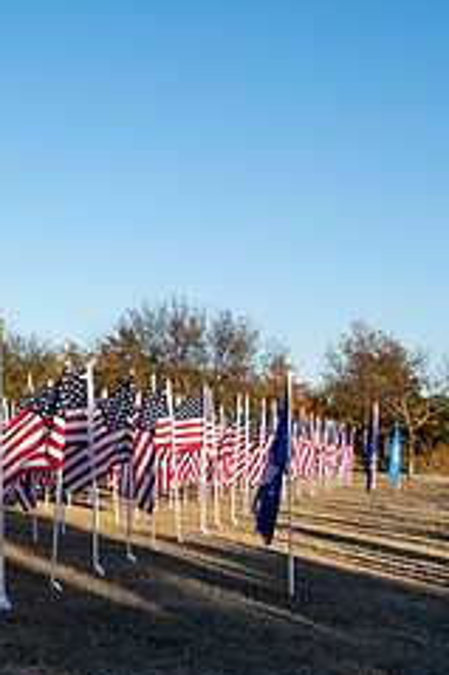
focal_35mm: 62
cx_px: -336
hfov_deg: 17.9
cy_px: 402
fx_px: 1162
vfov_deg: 32.3
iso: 100
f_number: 11
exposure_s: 1/160
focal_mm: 17
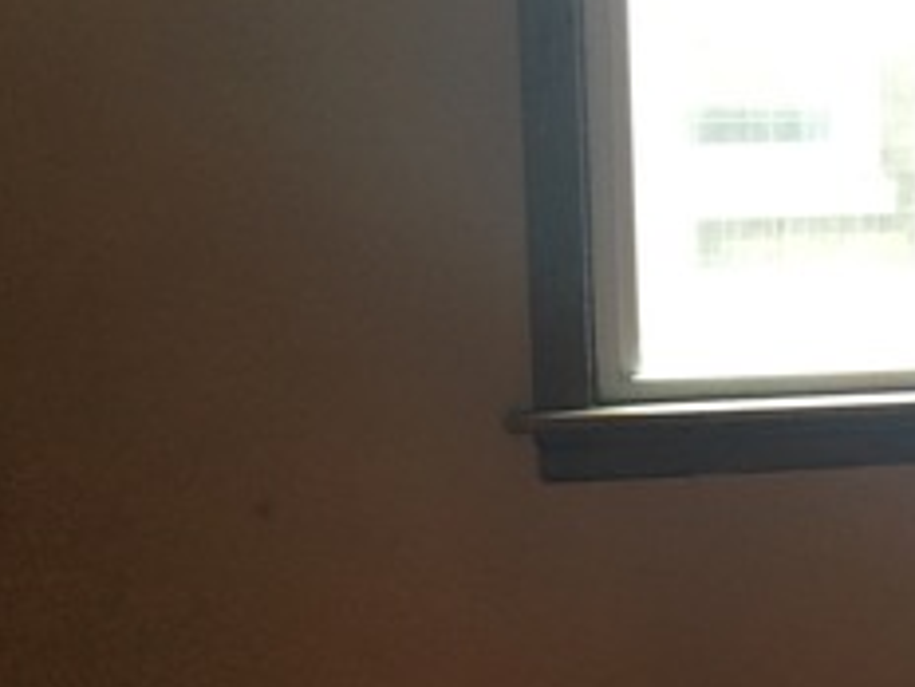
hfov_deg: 23.2
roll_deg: +1.0
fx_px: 2115
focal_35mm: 80
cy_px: 213
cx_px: 962
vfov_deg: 18.4
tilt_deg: -7.5
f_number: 2.2
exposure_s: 1/24
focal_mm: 4.15
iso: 200
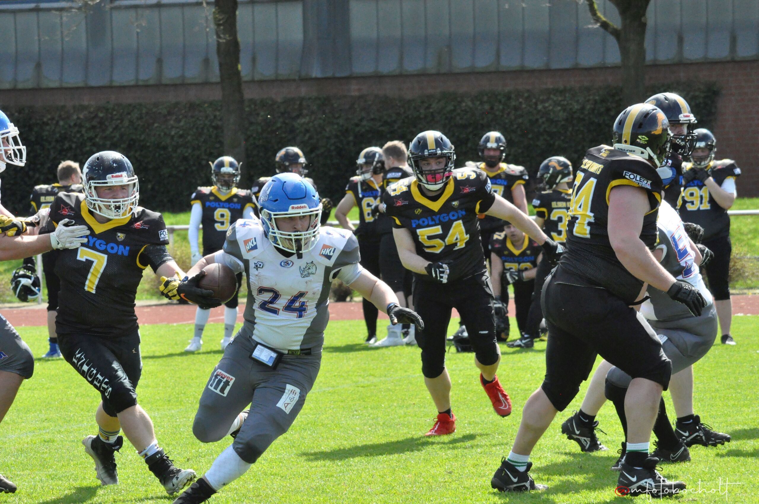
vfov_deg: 6.8
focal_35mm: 202
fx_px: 4264
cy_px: 252
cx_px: 380
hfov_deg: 10.2
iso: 3200
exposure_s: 1/4000
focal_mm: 135
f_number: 8
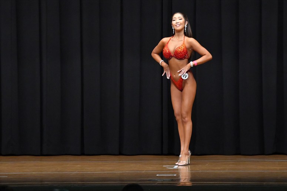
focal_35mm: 225
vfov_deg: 6.1
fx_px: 1793
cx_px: 144
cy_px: 96
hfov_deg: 9.2
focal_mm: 150
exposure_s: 1/400
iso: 8000
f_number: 5.6
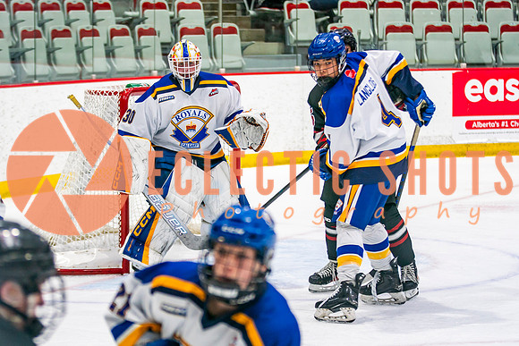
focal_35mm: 165
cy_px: 146
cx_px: 198
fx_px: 2384
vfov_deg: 8.3
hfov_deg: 12.4
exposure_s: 1/640
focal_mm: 95
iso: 500
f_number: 2.8
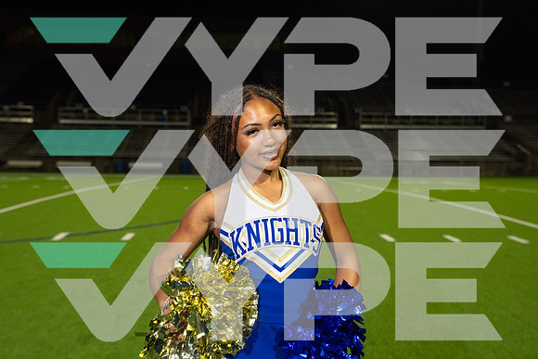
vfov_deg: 27.5
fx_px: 732
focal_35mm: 49
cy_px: 180
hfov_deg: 40.3
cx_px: 269
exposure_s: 1/200
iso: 1000
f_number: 4.5
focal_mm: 49
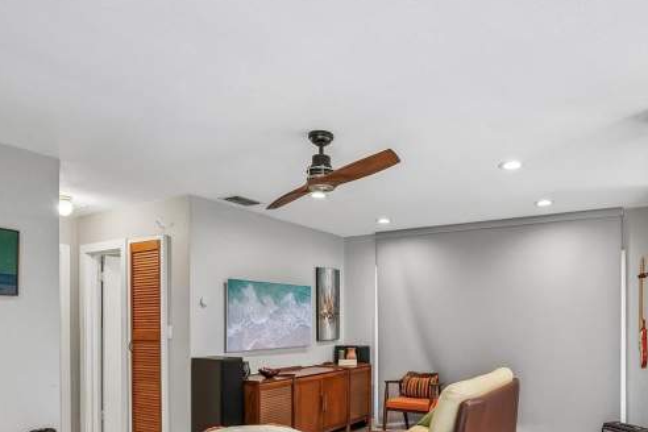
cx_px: 396
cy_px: 321
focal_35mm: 26
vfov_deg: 47.8
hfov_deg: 68.5
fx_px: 468
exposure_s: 1/8
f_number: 8
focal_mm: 16
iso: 400
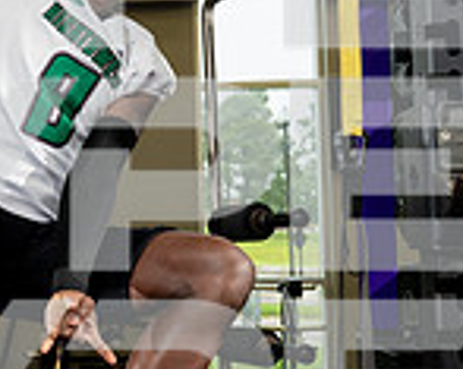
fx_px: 985
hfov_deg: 25.5
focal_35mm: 72
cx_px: 35
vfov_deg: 21.2
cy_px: 177
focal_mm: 25
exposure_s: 1/250
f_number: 4
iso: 640
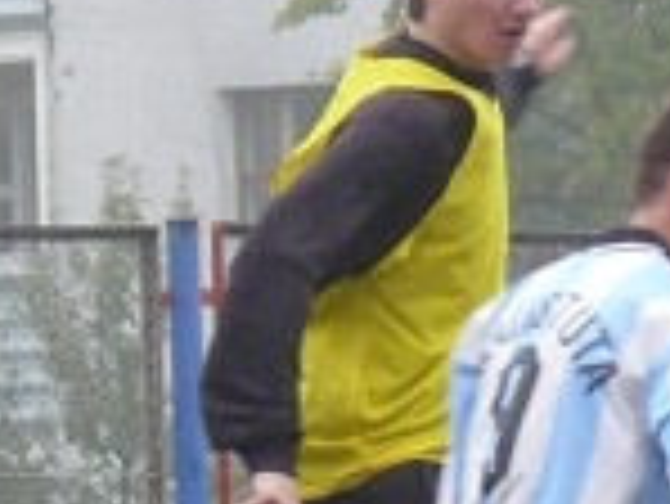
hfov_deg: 2.1
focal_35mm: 926
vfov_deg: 1.6
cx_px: 809
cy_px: 508
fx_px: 17937
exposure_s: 1/320
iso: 200
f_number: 3.6
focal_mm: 25.6
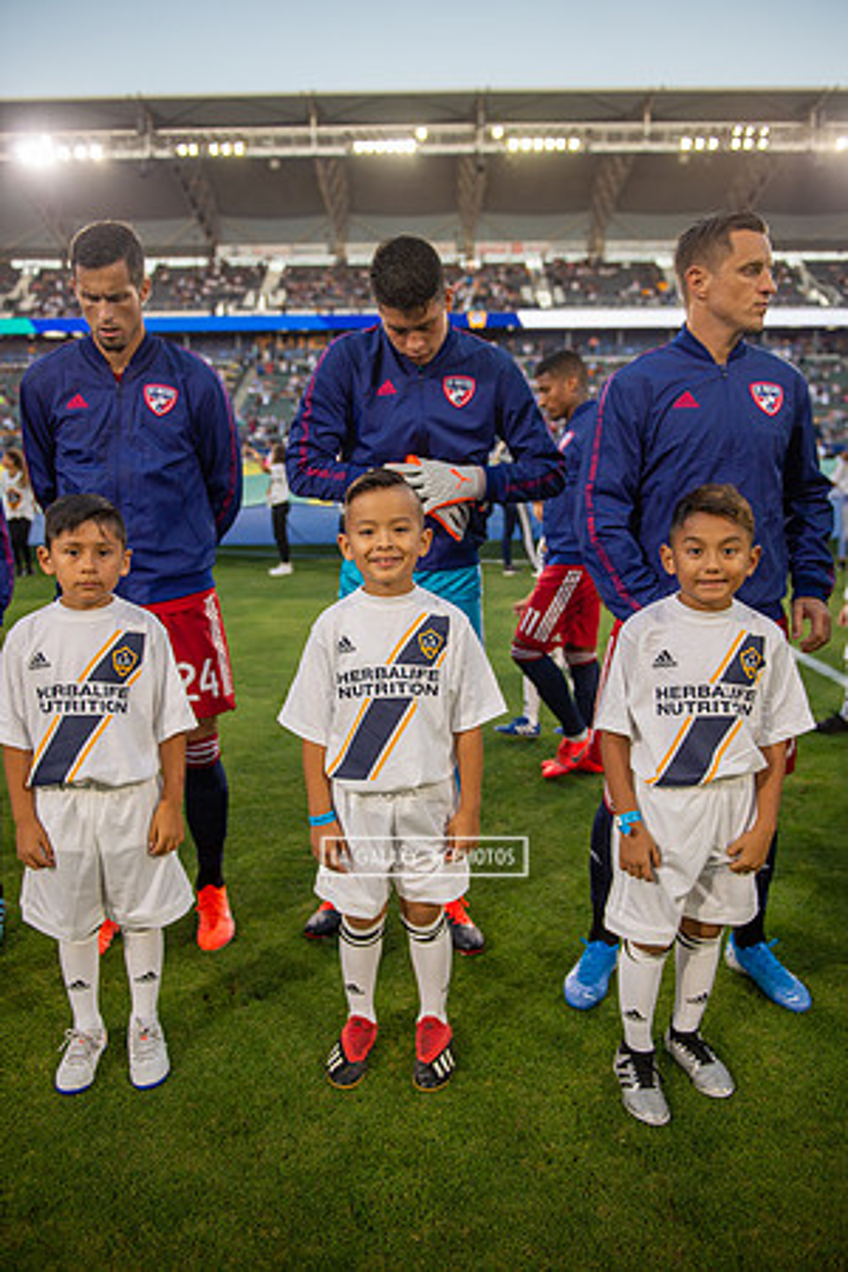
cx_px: 424
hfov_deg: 46.4
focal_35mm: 28
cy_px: 636
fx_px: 989
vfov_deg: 65.5
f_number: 2.8
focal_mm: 28
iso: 640
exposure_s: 1/640
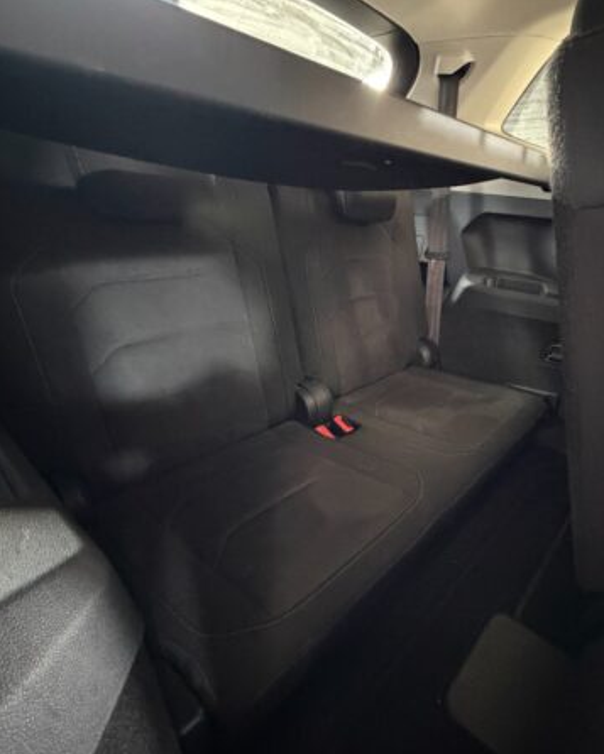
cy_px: 390
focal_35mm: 19
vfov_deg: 83.2
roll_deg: -2.8
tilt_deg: -23.2
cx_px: 345
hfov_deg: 70.5
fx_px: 424
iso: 1600
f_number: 2.2
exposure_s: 1/25
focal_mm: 2.22
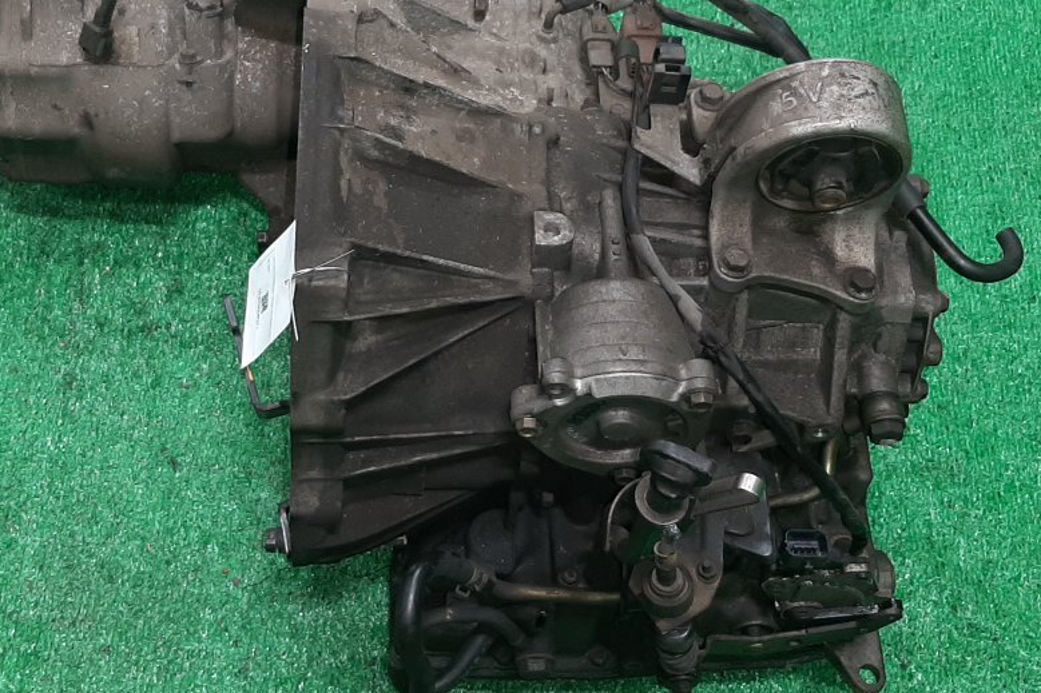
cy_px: 262
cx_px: 438
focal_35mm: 50
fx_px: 1445
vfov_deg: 26.9
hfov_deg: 39.5
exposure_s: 1/50
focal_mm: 3.93
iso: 127
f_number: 1.7
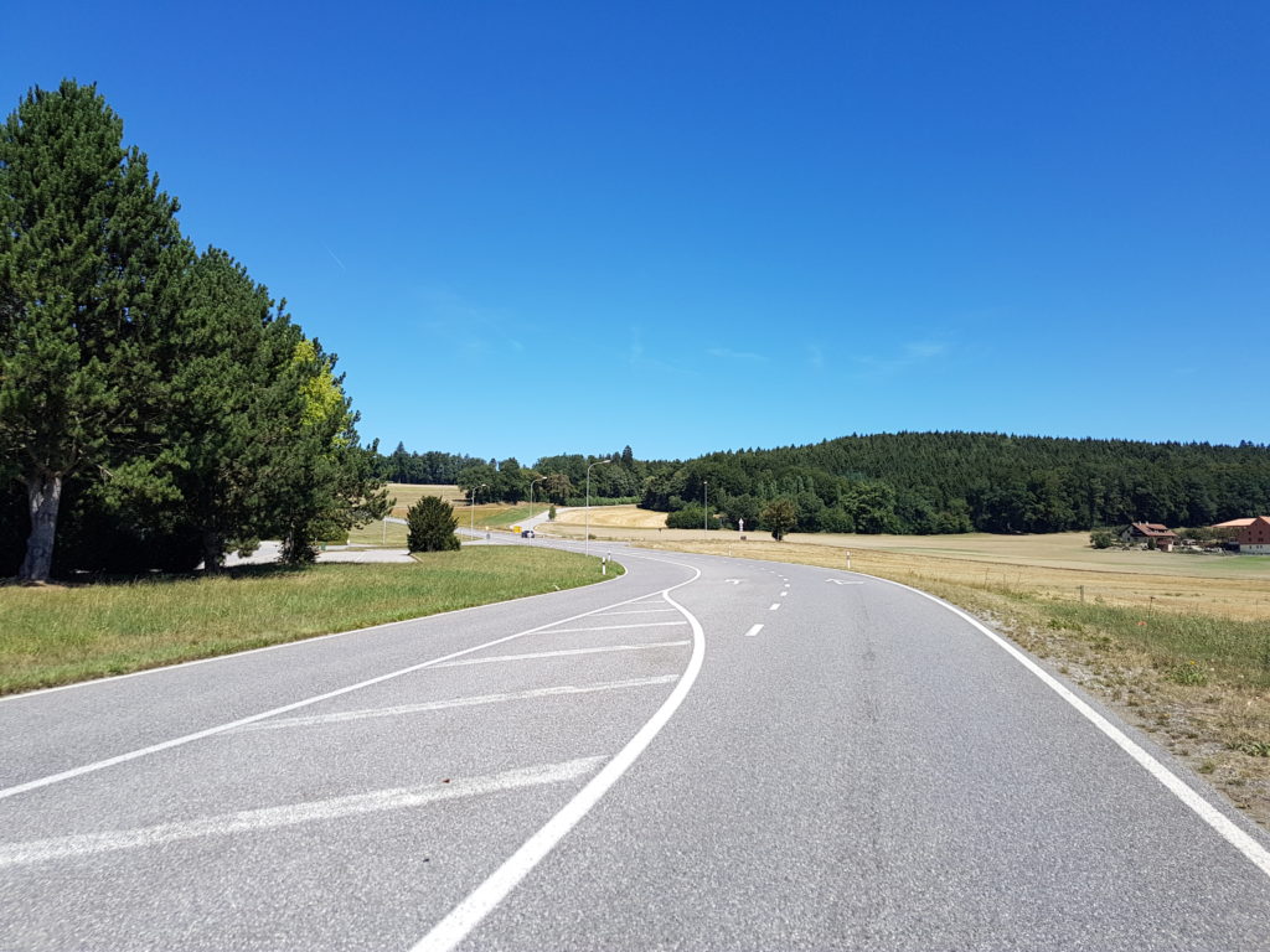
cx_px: 635
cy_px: 476
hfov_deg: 67.3
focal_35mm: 26
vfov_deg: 53.1
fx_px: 954
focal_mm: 4.2
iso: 40
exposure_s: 1/1888
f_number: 1.7
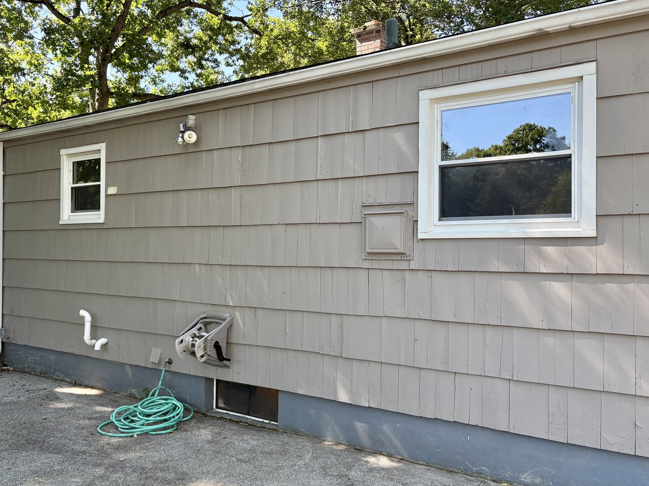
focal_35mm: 29
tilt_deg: +1.3
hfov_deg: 61.5
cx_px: 294
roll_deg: +1.4
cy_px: 238
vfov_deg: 48.2
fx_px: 544
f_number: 1.6
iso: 64
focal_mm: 5.96
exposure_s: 1/435
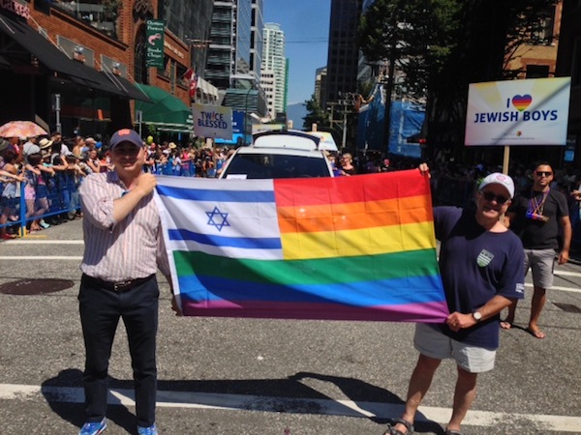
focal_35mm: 33
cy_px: 218
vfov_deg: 42.9
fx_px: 554
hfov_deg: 55.4
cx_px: 290
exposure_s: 1/2584
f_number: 2.4
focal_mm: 4.12
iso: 50
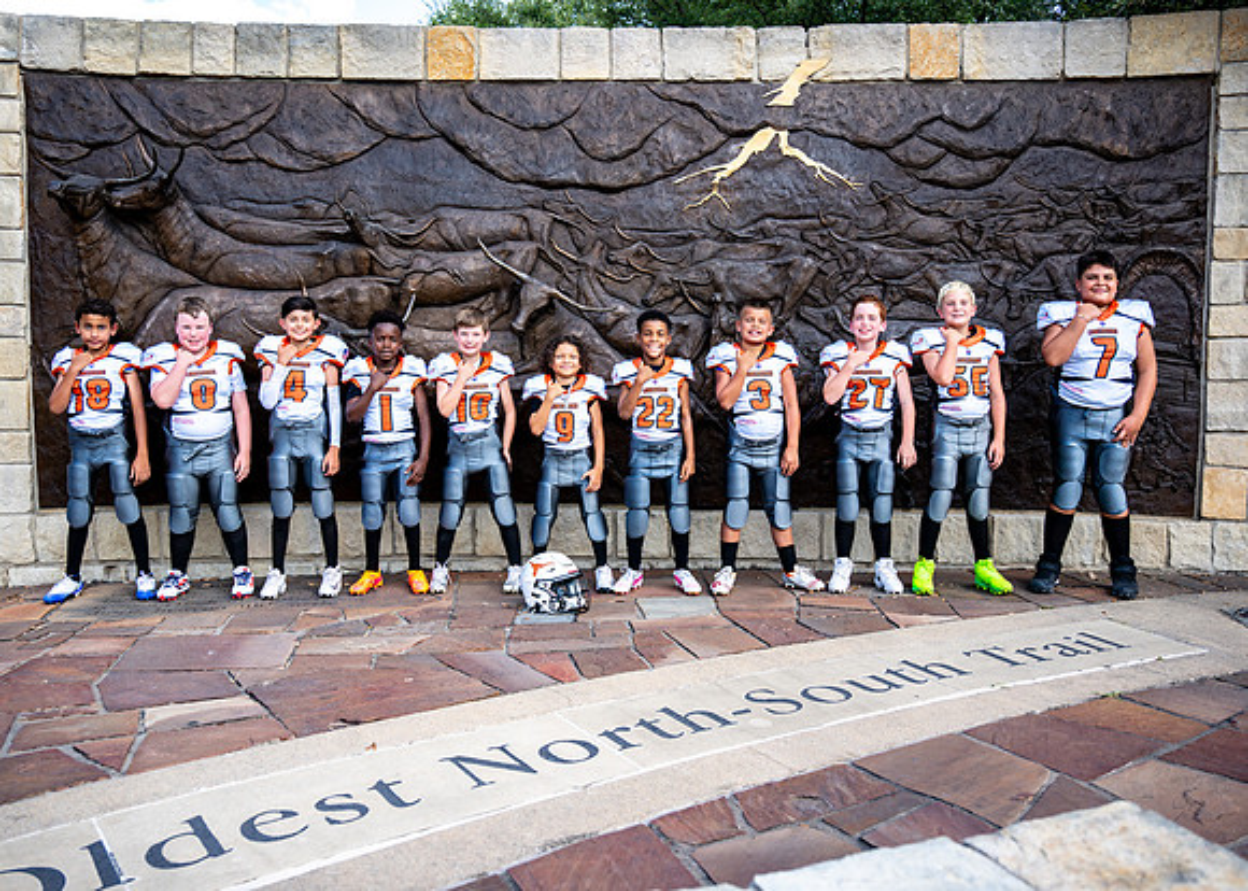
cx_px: 608
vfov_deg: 51.9
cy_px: 446
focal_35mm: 26
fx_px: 915
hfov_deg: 68.6
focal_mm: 24
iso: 250
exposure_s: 1/500
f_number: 3.2
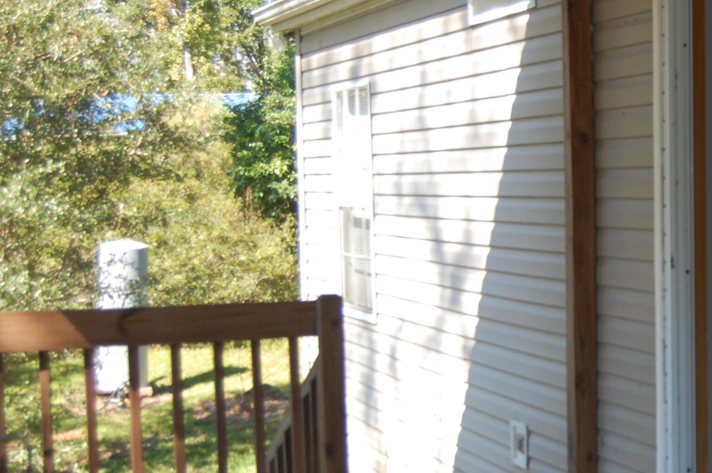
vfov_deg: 17.9
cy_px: 303
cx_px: 606
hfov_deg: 26.0
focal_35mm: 76
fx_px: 1502
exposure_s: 1/500
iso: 400
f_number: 4
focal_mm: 26
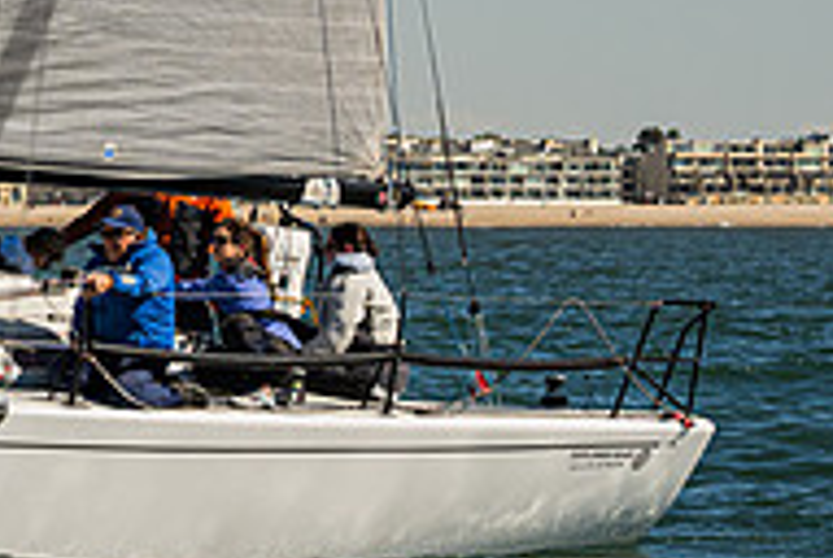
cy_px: -114
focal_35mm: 379
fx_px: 8783
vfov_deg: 3.6
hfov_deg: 5.4
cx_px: -321
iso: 400
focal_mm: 100
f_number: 9
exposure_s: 1/1600
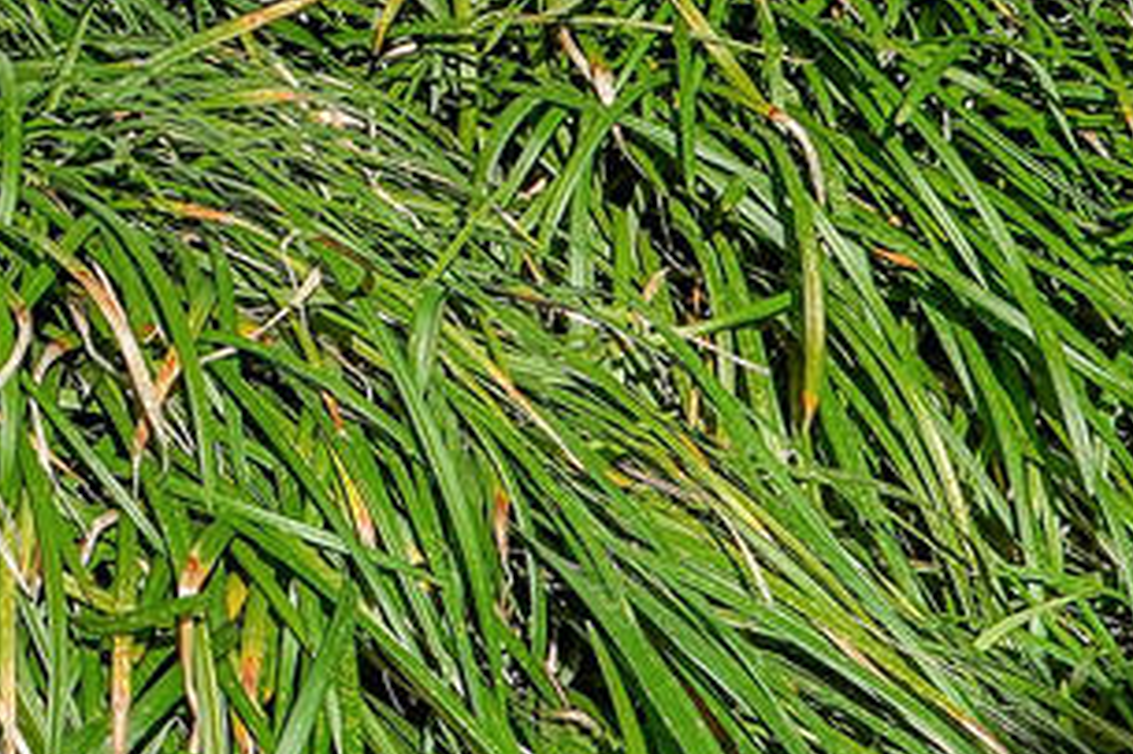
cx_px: -1551
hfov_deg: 14.9
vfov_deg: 12.4
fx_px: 2725
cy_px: -1047
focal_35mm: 87
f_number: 11
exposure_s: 1/500
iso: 320
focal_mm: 16.5
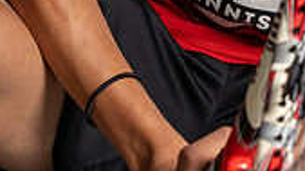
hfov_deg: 13.7
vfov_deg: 7.4
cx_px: 267
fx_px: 1261
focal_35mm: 156
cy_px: -212
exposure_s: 1/250
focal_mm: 56
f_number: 8
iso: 250
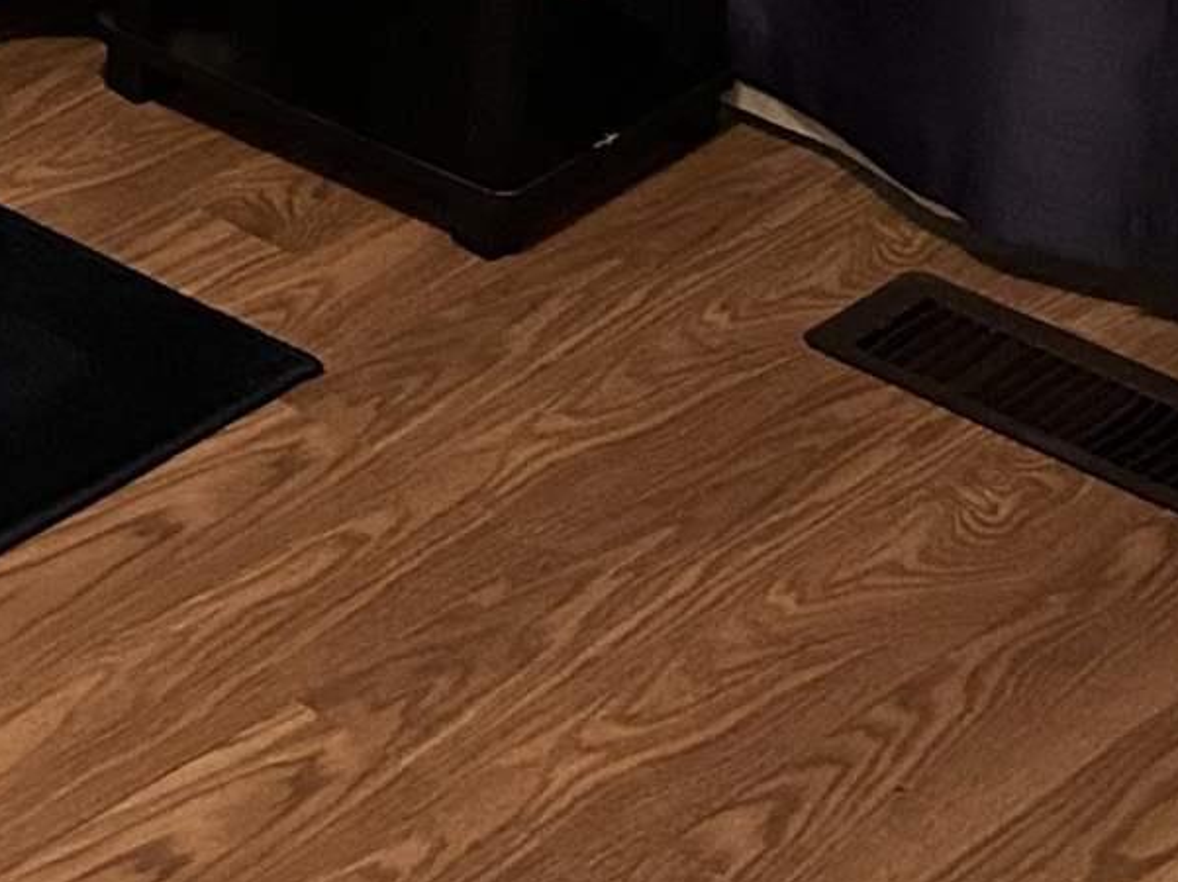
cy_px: -1176
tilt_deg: -12.1
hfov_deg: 13.9
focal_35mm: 133
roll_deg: -1.5
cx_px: -617
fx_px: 4523
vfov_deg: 9.9
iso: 500
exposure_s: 1/40
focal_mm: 5.7
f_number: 1.5
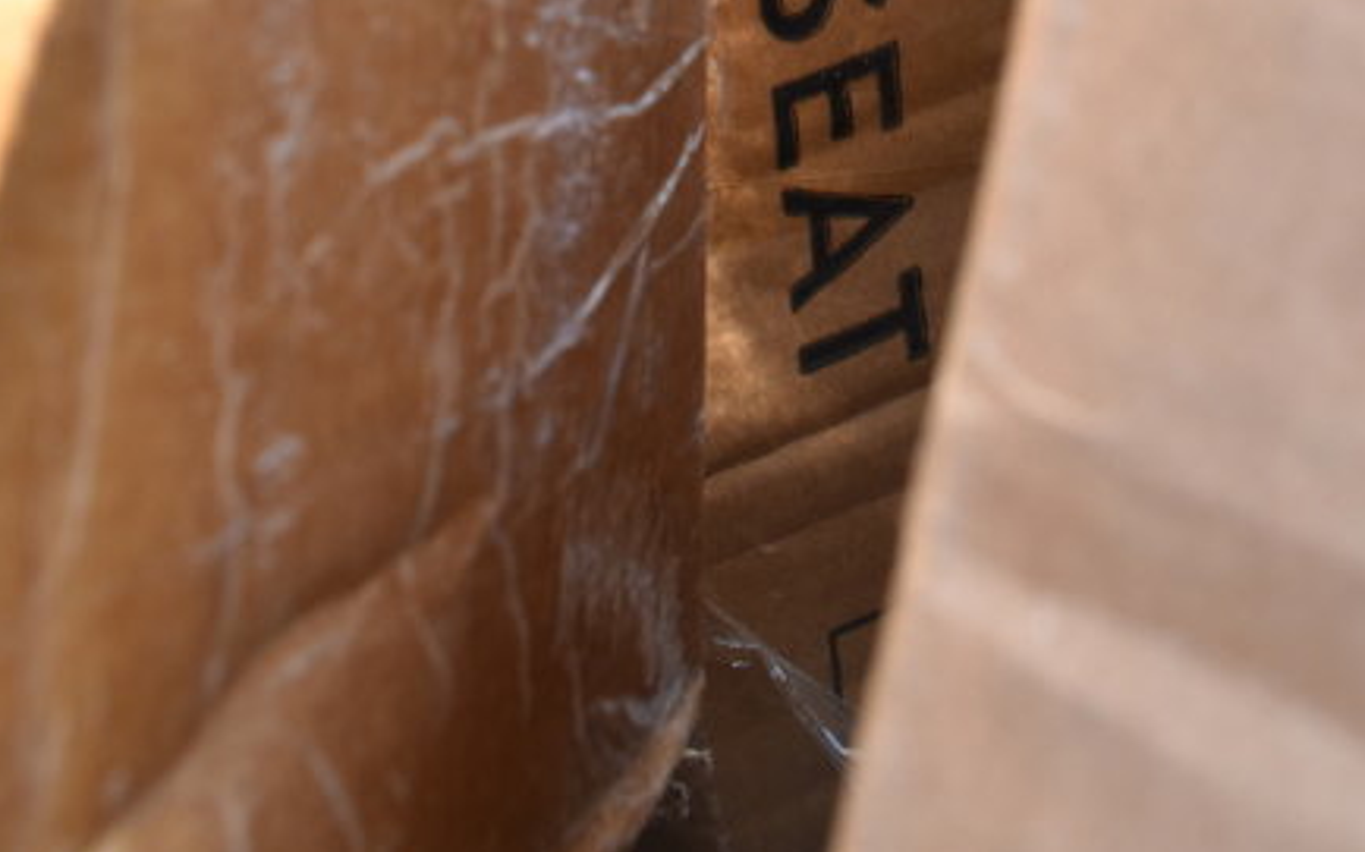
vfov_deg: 19.3
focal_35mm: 58
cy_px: -457
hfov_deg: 35.0
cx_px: 821
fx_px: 2157
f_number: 6.3
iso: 200
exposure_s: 1/160
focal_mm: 18
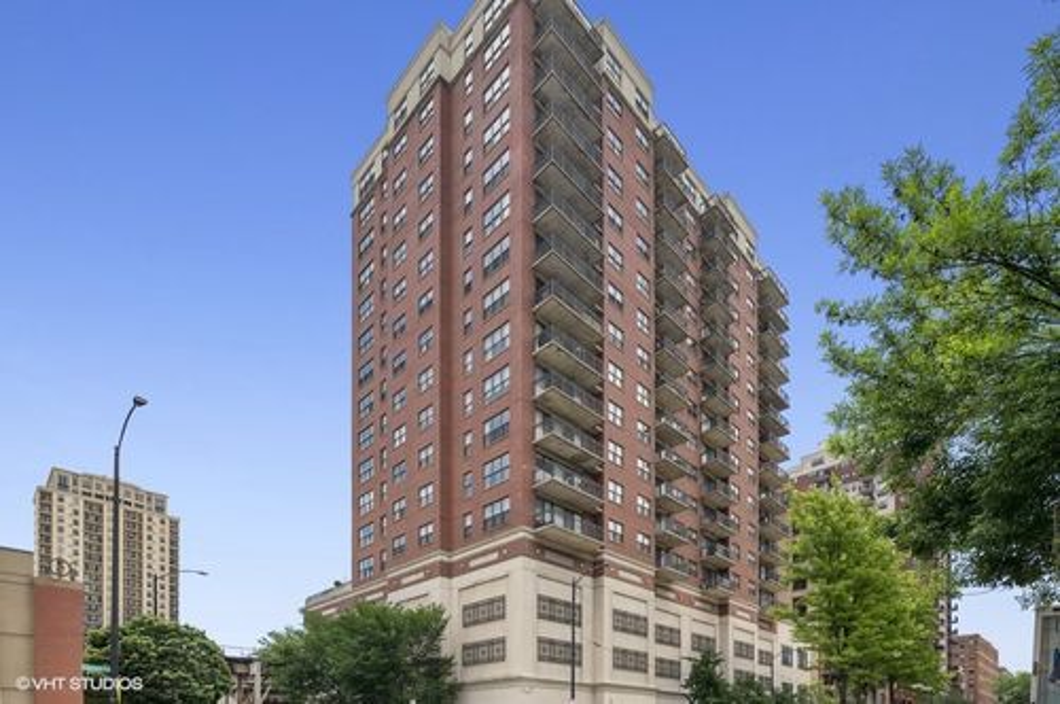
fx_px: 559
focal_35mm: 19
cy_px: 352
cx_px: 530
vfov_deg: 64.4
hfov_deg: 87.0
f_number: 8
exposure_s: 1/400
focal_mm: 19
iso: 320
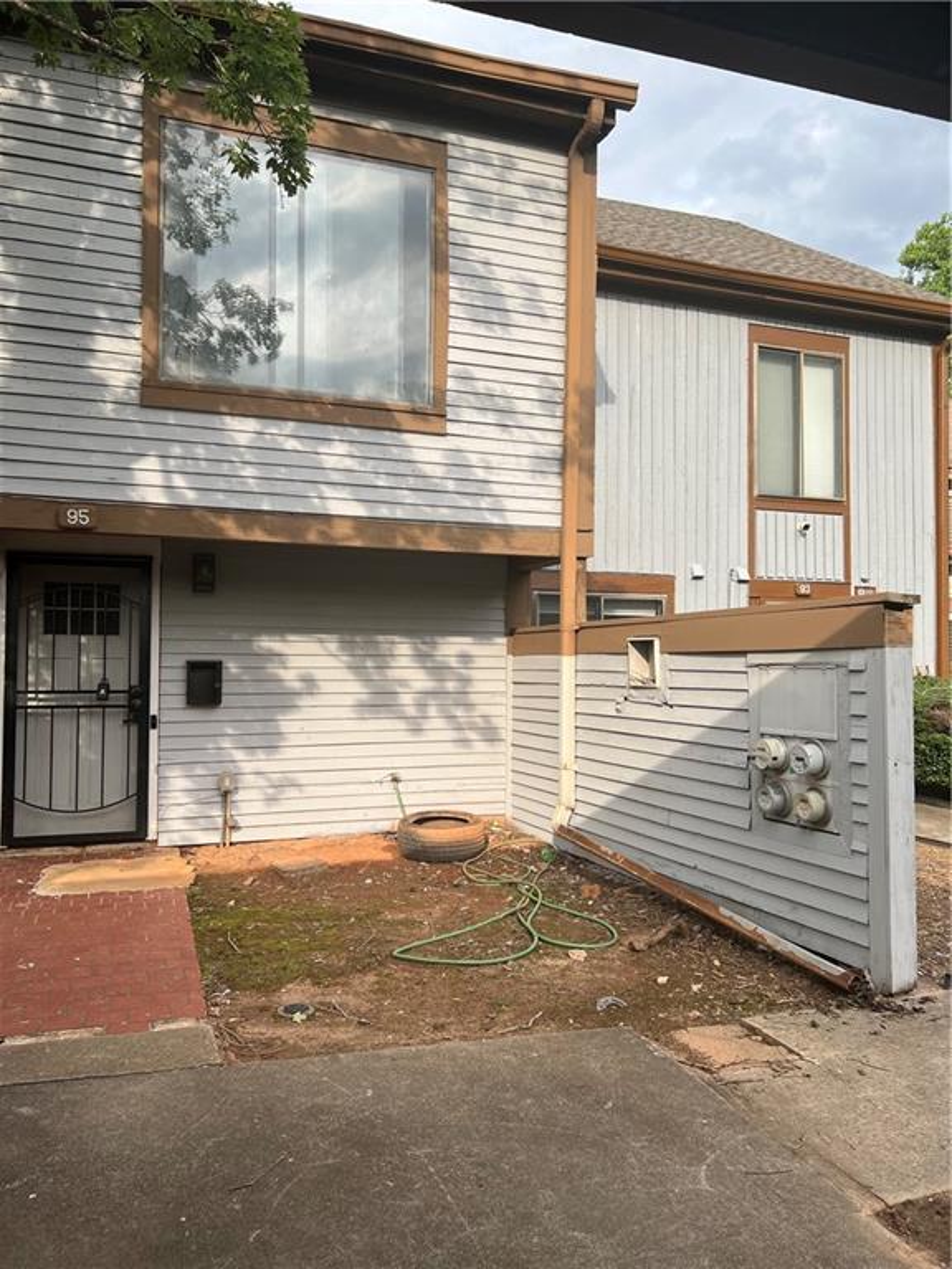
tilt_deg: +0.2
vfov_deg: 67.3
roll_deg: -0.7
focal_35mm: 26
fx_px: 953
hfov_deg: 53.1
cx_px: 476
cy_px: 634
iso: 50
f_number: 1.5
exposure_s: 1/991
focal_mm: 5.7
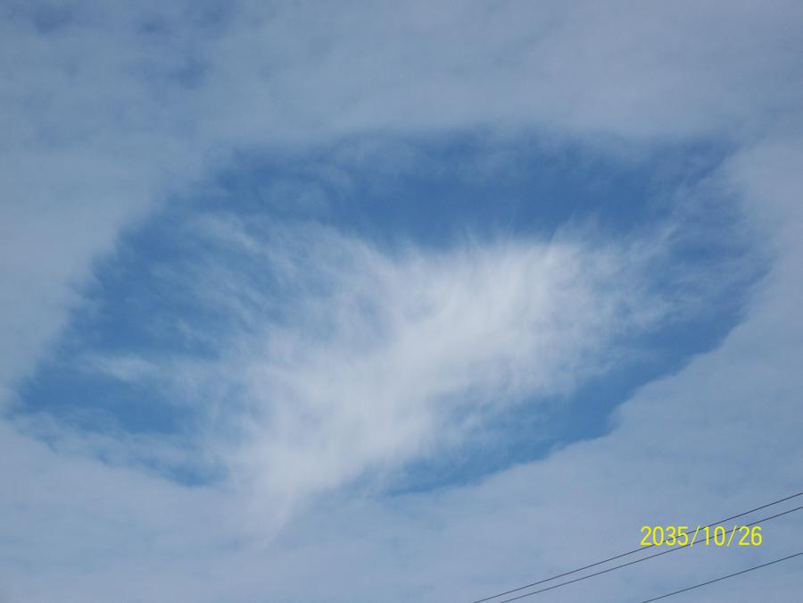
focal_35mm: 105
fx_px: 2436
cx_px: 402
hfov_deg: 18.7
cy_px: 302
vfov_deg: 14.1
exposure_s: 1/500
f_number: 5.7
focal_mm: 18.8
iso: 80
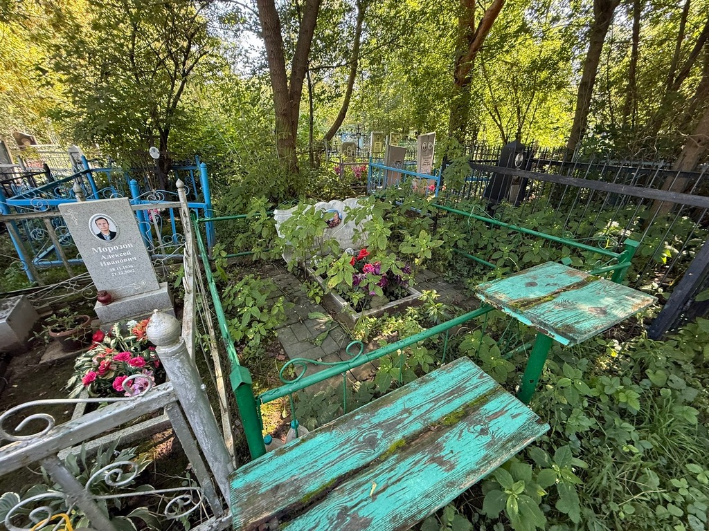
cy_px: 266
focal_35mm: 14
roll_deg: +2.2
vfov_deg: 85.7
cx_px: 354
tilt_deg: -25.4
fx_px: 287
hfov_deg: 102.1
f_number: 2.2
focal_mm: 2.22
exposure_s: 1/99
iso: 250
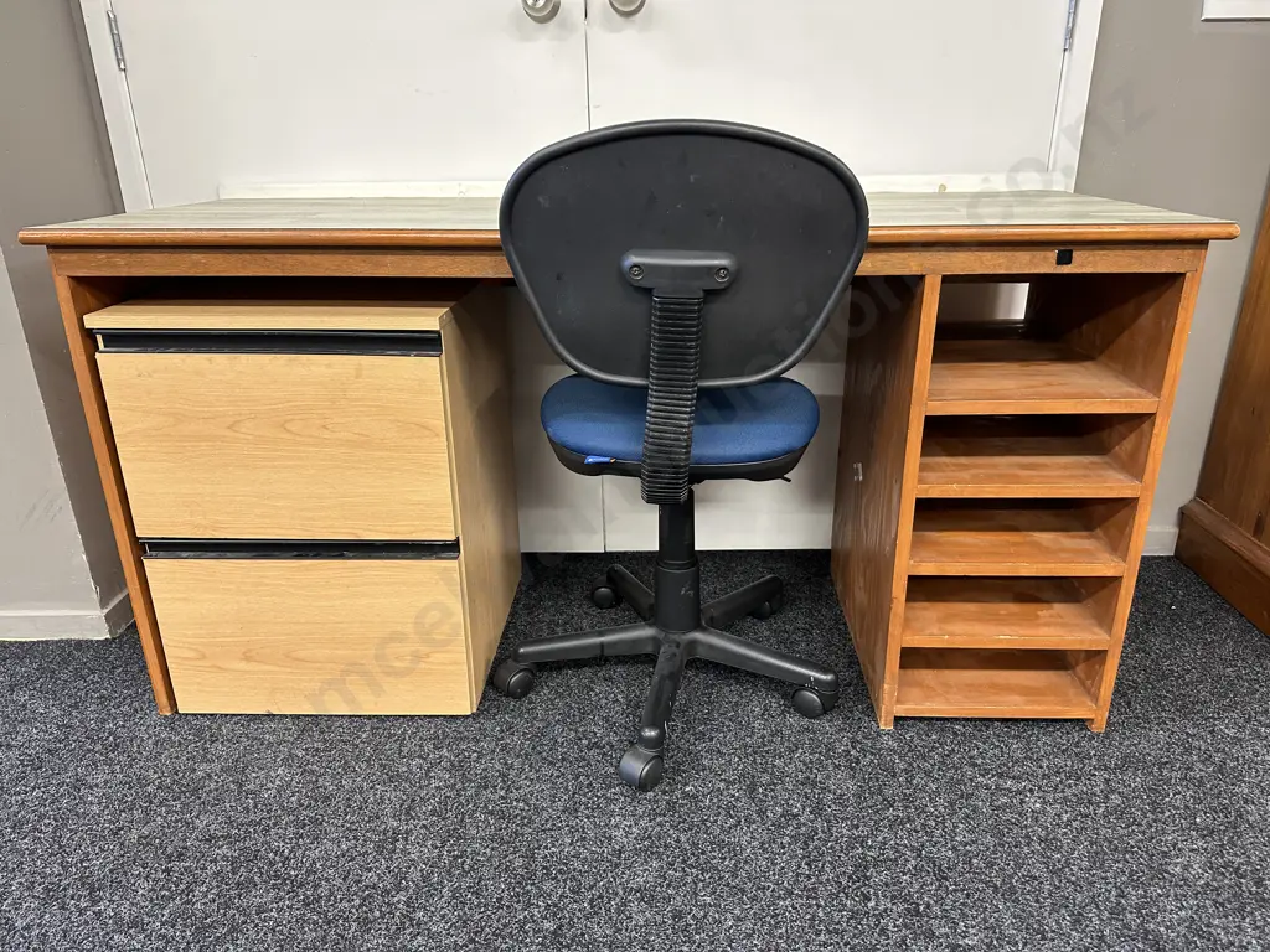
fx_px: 881
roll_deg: +0.7
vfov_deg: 56.8
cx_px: 635
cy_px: 476
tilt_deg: -22.1
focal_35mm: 24
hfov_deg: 71.6
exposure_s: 1/50
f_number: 1.78
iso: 200
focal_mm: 6.86
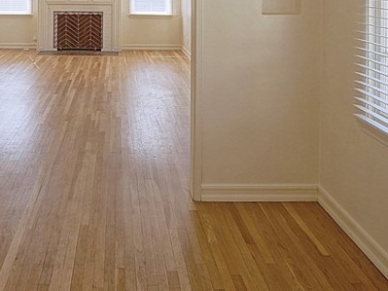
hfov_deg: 48.6
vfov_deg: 33.6
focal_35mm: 37
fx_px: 415
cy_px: -31
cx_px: 106
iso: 640
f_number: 9
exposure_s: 1/100
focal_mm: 10
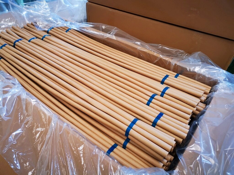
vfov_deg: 51.4
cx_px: 117
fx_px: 183
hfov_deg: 65.3
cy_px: 88
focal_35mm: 27
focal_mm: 5.58
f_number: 1.8
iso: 160
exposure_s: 1/100
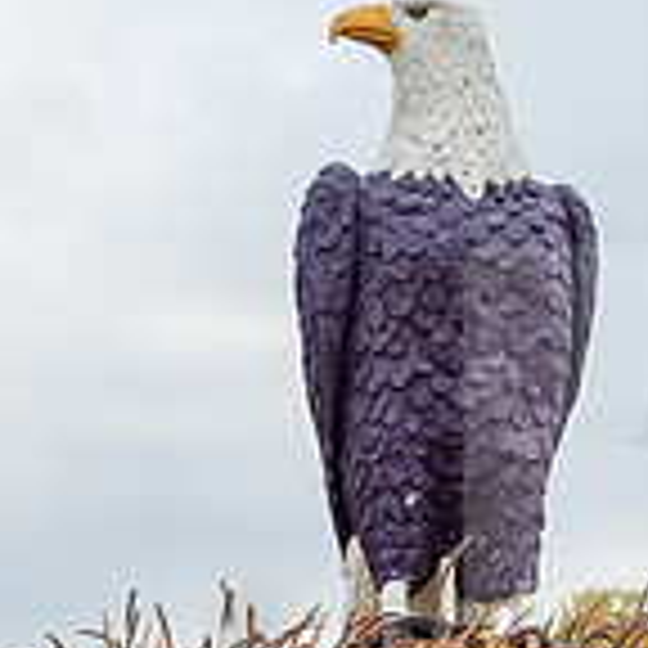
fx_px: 3262
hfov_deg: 11.3
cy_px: 790
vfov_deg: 11.1
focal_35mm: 154
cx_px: 328
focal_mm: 45
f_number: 3.2
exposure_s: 1/320
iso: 160
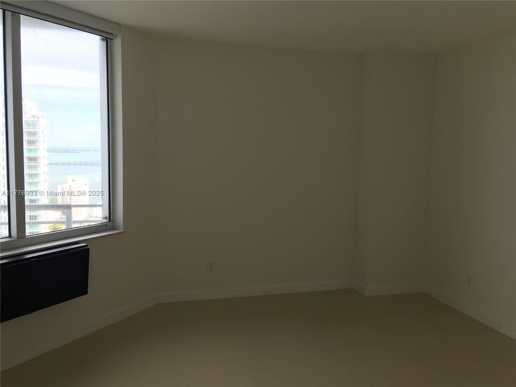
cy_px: 194
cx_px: 258
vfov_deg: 48.2
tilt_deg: -3.8
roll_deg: -1.4
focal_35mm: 29
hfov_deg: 61.7
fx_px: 432
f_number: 2.2
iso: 25
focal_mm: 4.15
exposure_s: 1/120
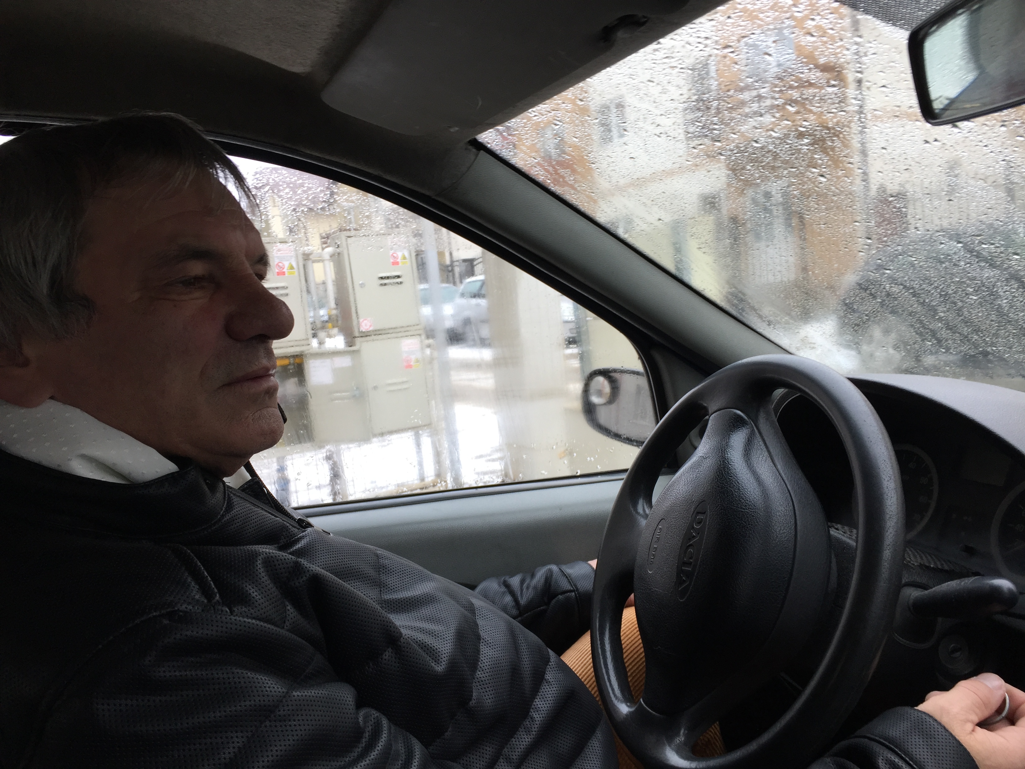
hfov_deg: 61.7
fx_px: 859
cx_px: 512
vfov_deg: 48.2
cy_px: 384
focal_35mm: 29
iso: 32
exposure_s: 1/100
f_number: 2.2
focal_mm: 4.15
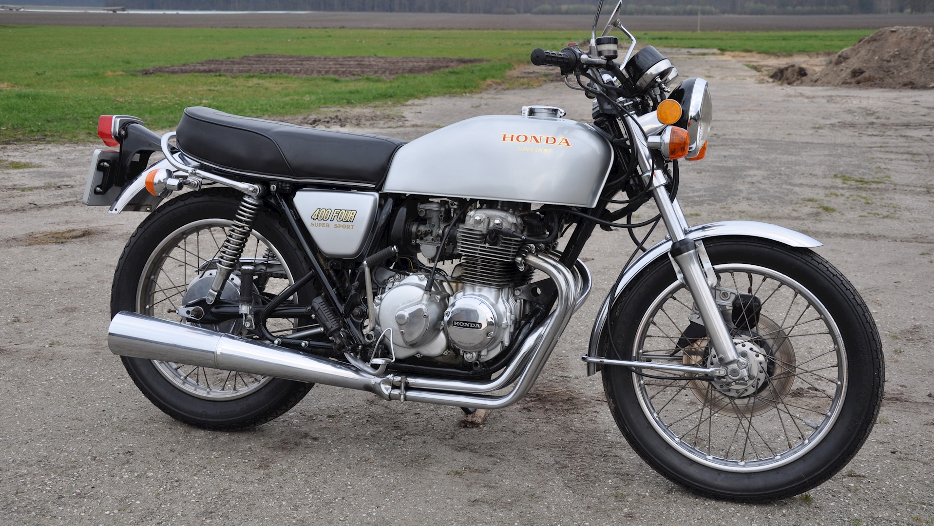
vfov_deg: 27.1
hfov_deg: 46.4
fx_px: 1090
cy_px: 237
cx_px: 467
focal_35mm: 44
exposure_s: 1/200
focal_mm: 28
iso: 200
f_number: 7.1
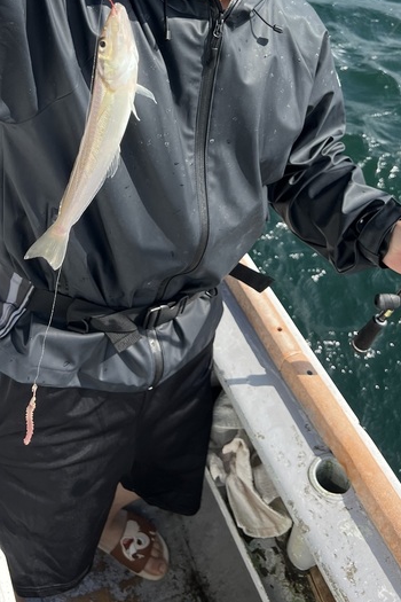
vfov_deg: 42.6
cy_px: 127
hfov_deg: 30.4
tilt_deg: -39.1
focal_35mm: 44
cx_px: 164
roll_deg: +1.5
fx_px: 735
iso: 50
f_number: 1.5
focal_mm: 5.7
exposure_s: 1/2457
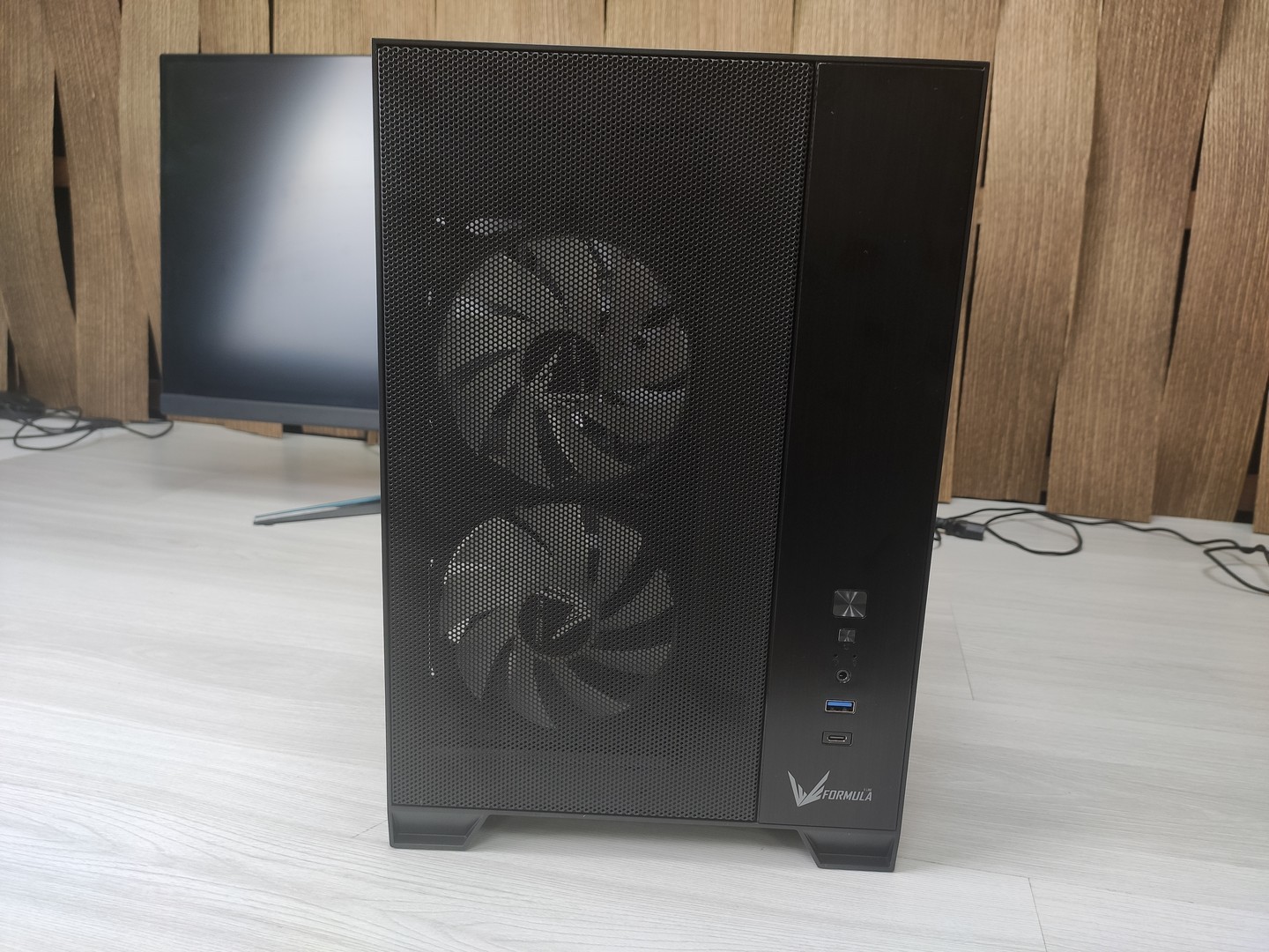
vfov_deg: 53.1
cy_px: 476
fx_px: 953
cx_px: 634
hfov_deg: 67.3
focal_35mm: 26
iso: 167
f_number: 1.75
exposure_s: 1/50
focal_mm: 4.77
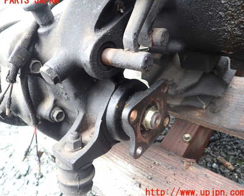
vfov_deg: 53.2
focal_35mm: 27
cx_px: 112
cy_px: 97
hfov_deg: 64.0
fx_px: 195
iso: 100
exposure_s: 1/80
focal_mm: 4.5
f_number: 2
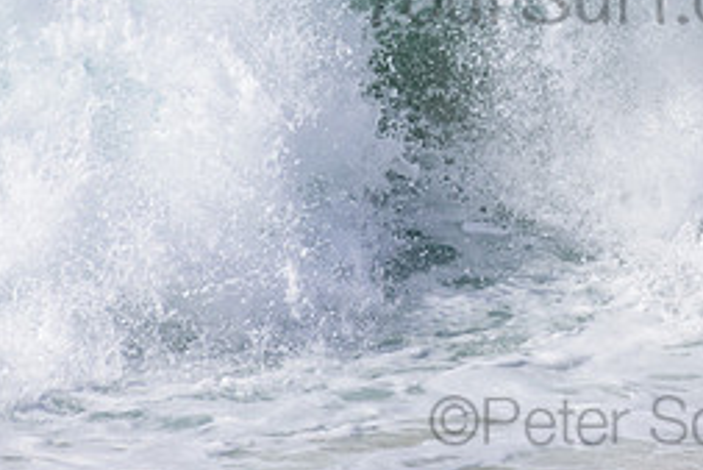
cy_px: -40
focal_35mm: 1722
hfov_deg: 1.2
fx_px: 33645
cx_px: 645
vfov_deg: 0.8
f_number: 5.6
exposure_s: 1/2000
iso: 220
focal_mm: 500
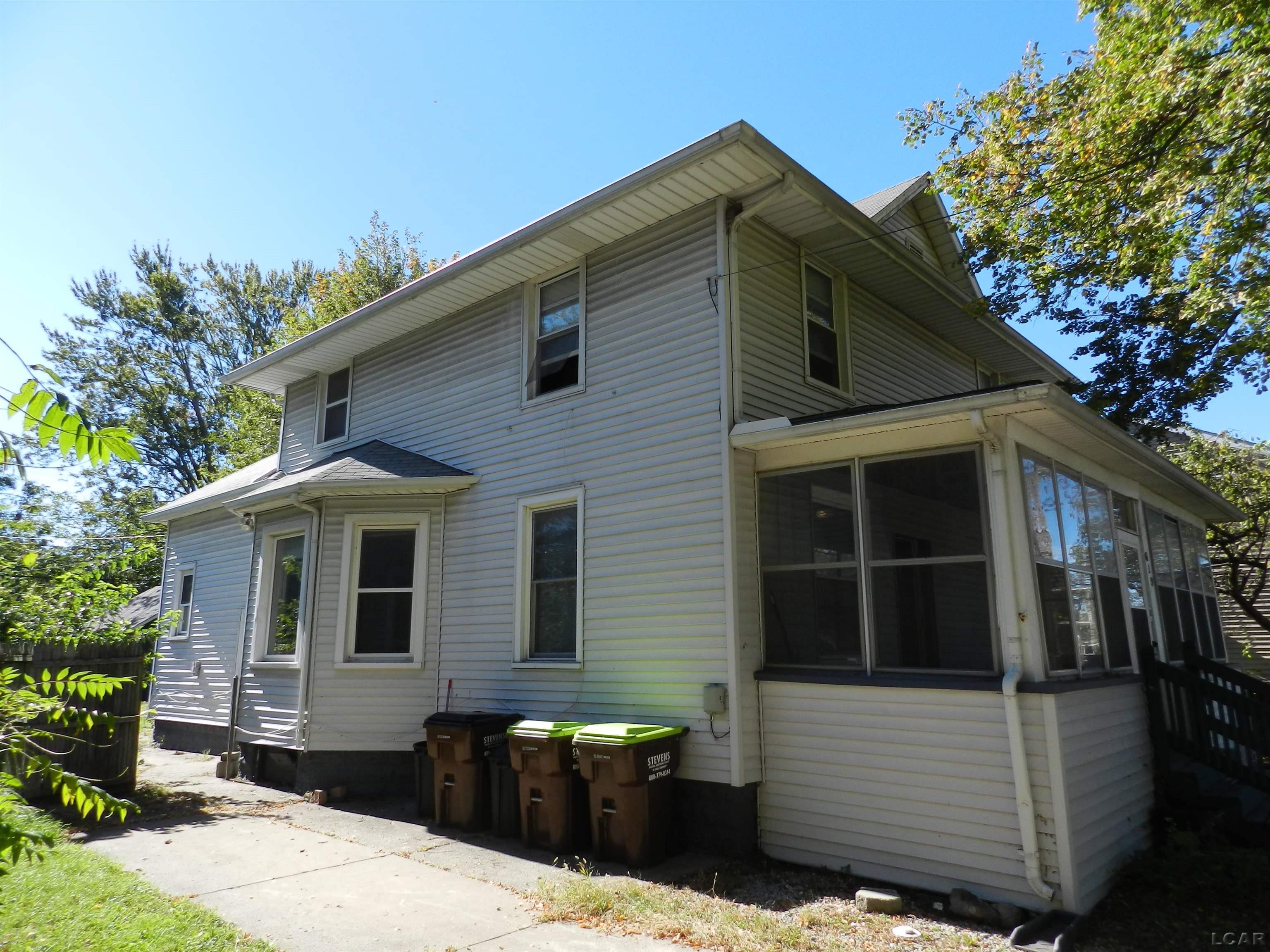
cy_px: 476
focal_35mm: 23
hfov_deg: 73.9
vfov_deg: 58.9
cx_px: 635
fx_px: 844
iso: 160
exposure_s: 1/800
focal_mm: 4
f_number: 3.4
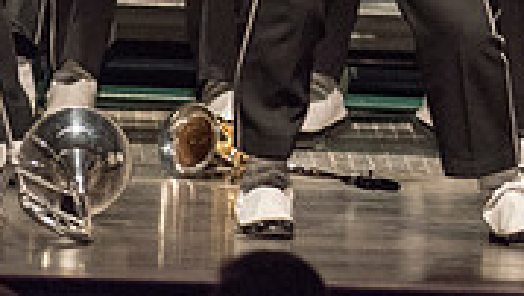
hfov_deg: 2.1
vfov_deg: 1.2
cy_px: -218
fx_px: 14155
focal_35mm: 1018
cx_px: 834
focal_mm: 300
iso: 4000
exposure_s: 1/500
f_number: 2.8
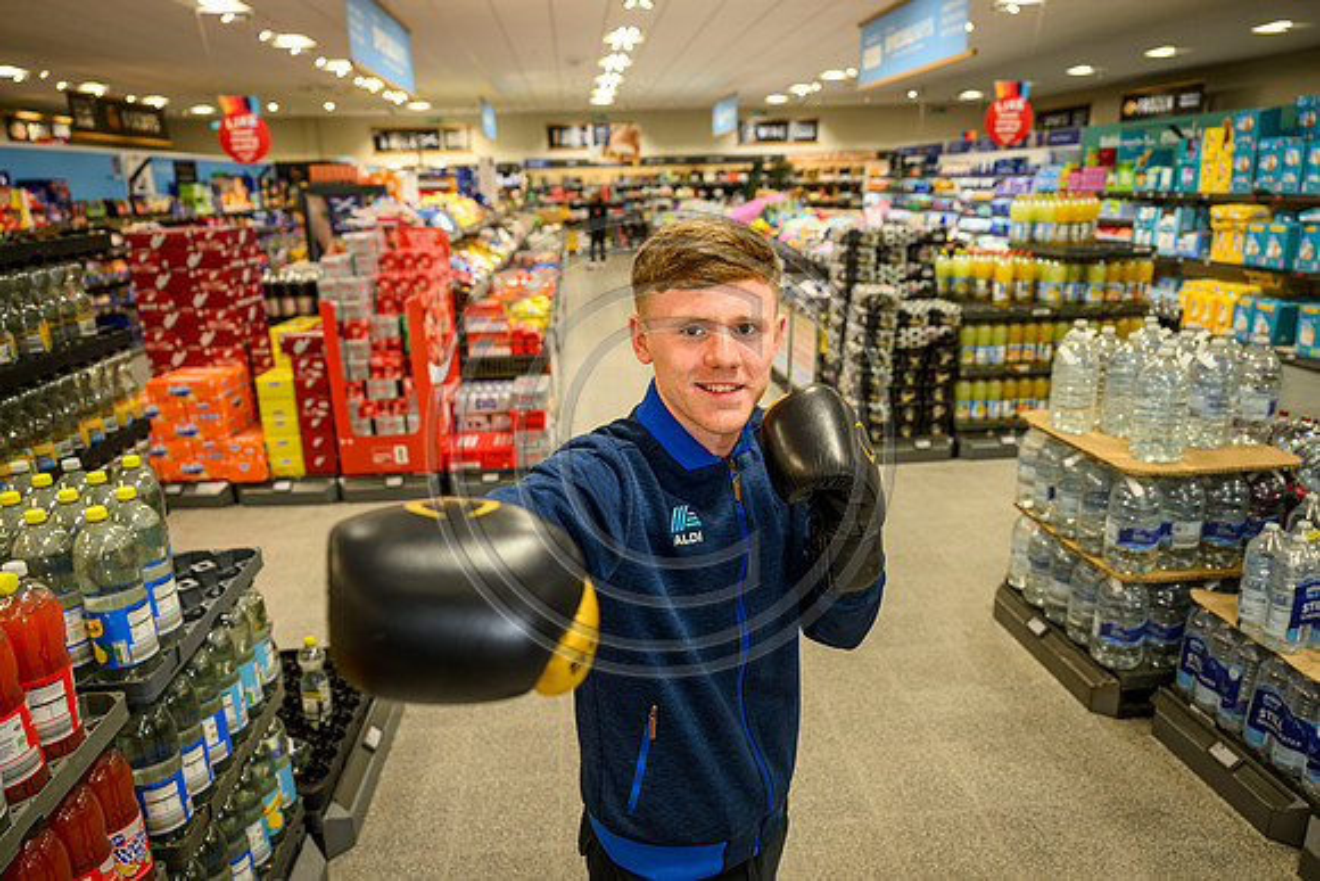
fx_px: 880
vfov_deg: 53.2
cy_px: 440
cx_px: 660
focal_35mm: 24
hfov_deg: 73.7
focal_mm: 24
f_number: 3.2
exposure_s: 1/160
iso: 500
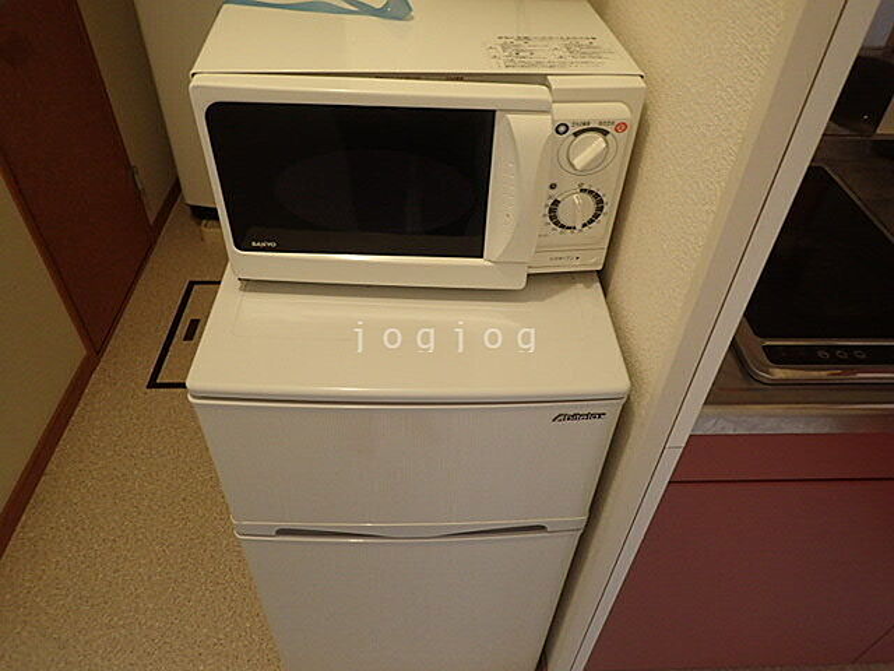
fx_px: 646
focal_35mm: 25
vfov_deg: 54.9
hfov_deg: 69.4
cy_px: 336
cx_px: 447
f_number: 2
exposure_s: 1/30
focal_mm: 4.5
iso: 200
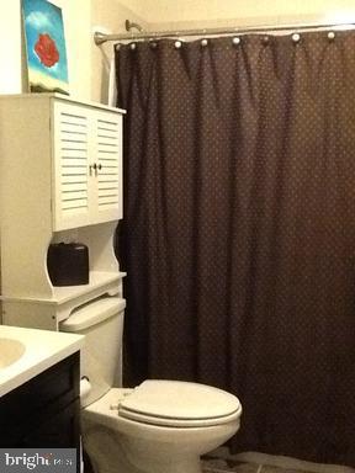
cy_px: 236
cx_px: 178
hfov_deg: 32.9
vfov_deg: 42.9
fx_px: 602
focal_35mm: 44
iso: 640
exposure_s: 1/15
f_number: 2.4
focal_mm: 2.03
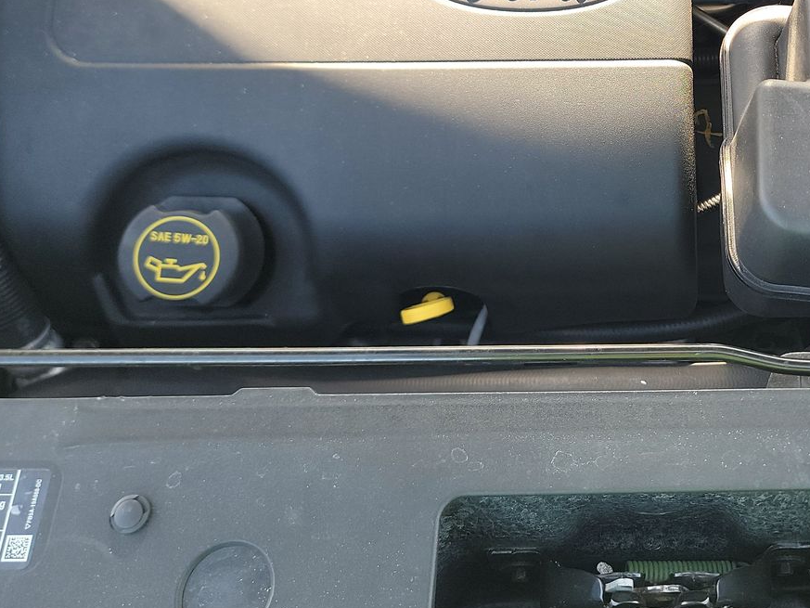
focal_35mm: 44
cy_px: 94
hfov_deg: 40.5
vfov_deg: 31.7
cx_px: 688
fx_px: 1030
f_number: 1.8
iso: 77
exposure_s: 1/59
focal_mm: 6.7
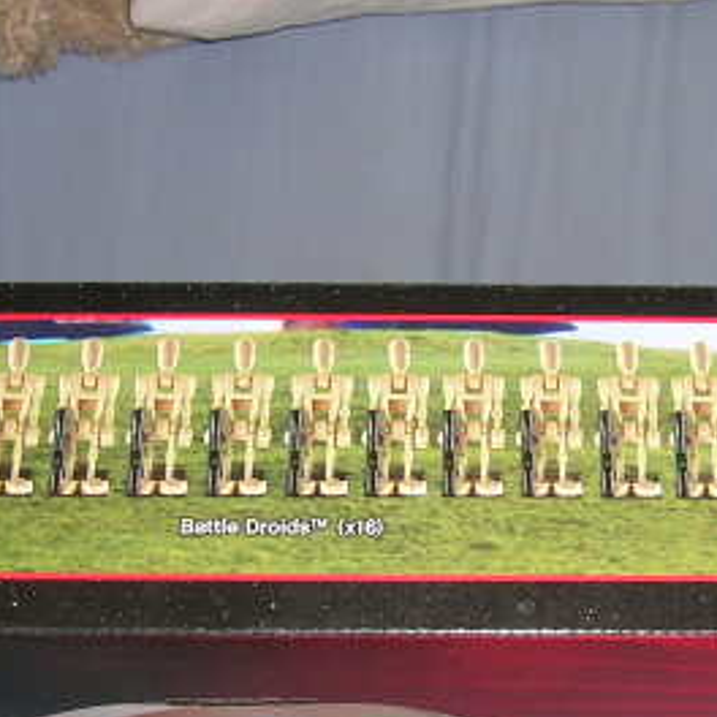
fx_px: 1758
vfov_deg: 22.9
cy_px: 519
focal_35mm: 75
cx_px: 492
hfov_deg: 22.9
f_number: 4.8
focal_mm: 5.4
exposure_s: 1/60.1
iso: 50
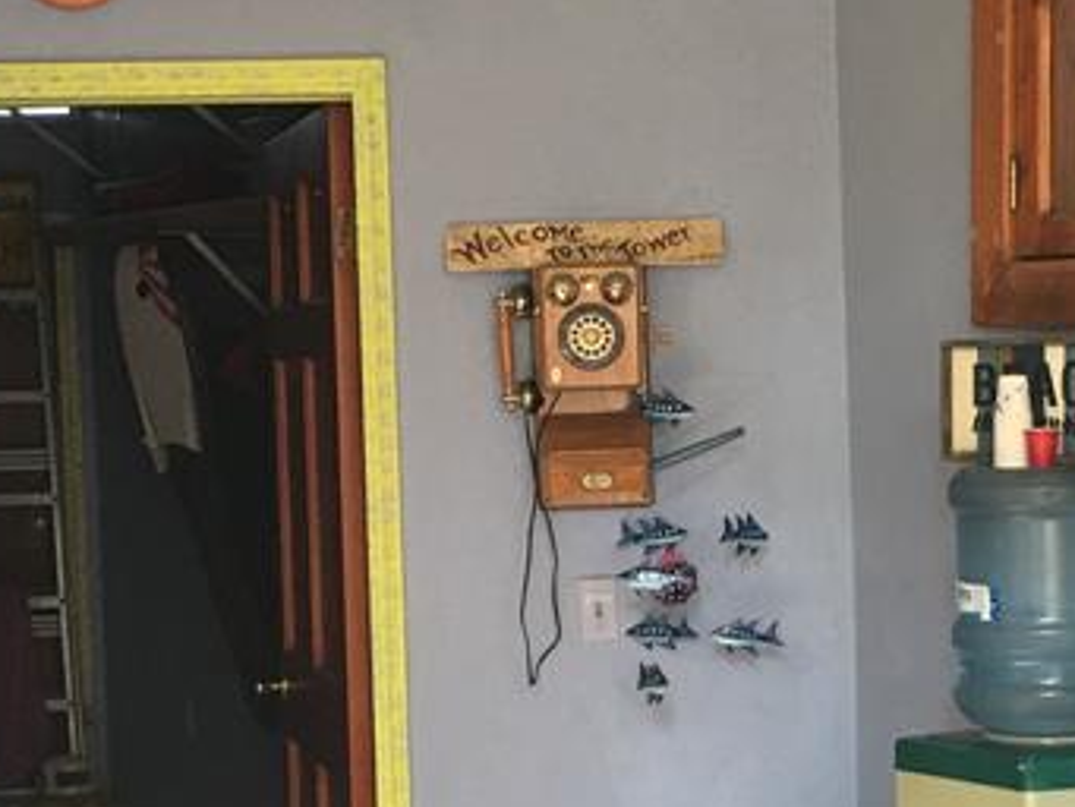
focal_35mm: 87
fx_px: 2703
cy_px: 523
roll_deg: +0.9
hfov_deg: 22.3
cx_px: 813
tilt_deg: -2.5
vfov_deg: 17.0
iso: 32
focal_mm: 4.15
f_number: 2.2
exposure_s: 1/30
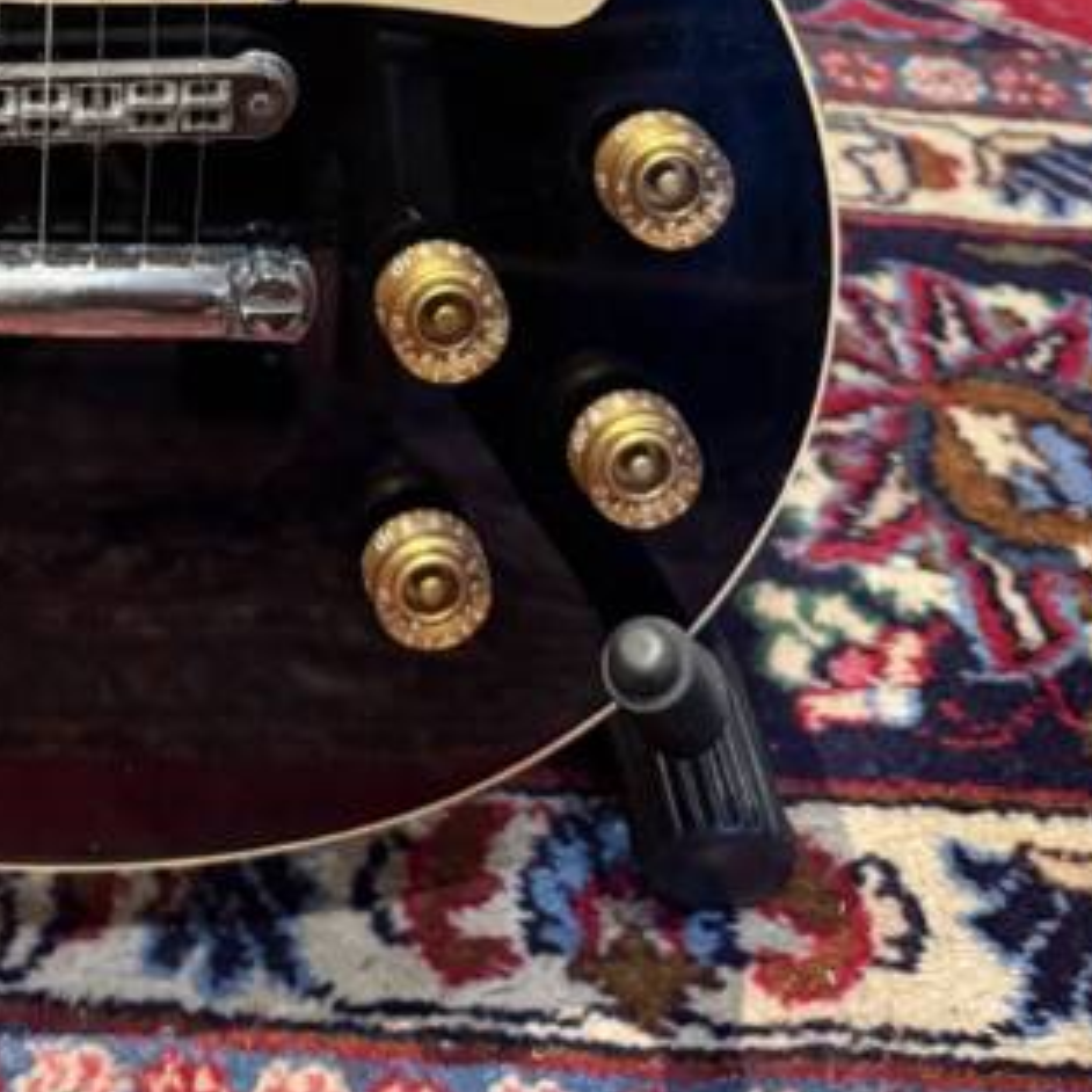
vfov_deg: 27.4
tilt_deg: -29.0
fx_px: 1927
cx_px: 129
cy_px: -257
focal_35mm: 54
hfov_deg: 30.4
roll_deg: -2.1
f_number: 1.78
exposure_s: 1/60
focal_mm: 6.76
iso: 800
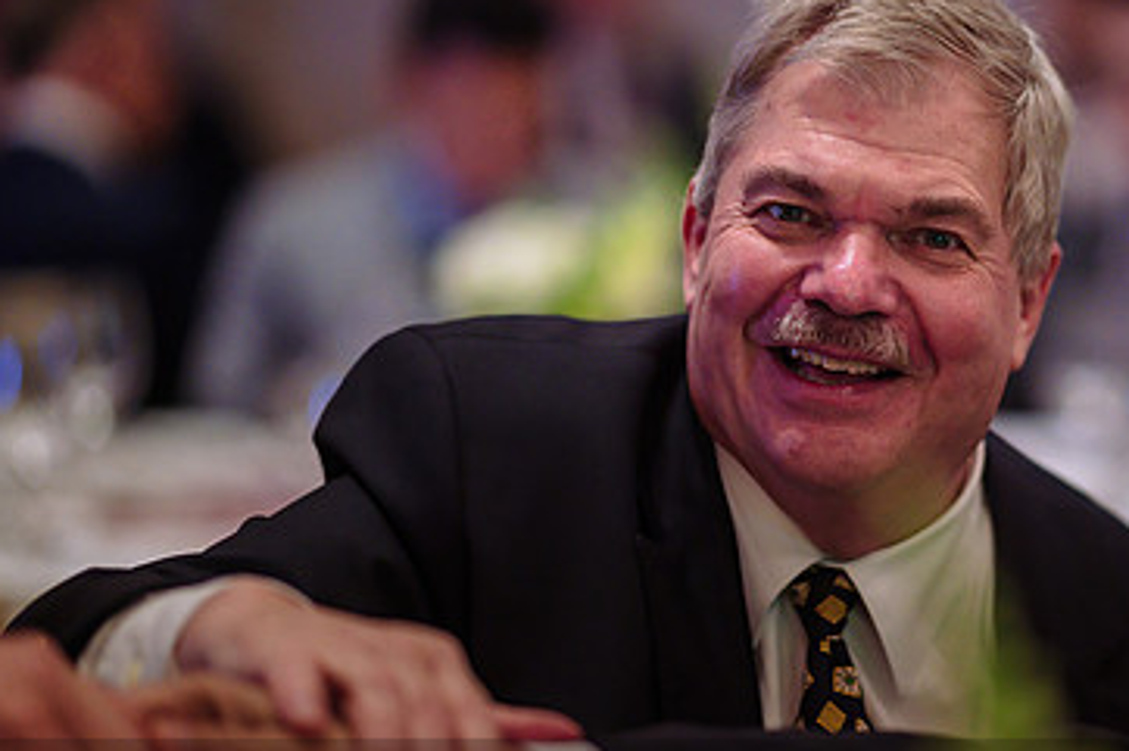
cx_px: 892
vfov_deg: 8.2
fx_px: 5266
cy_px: 418
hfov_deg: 12.2
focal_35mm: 168
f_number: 1.4
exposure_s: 1/200
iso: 1600
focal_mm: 105
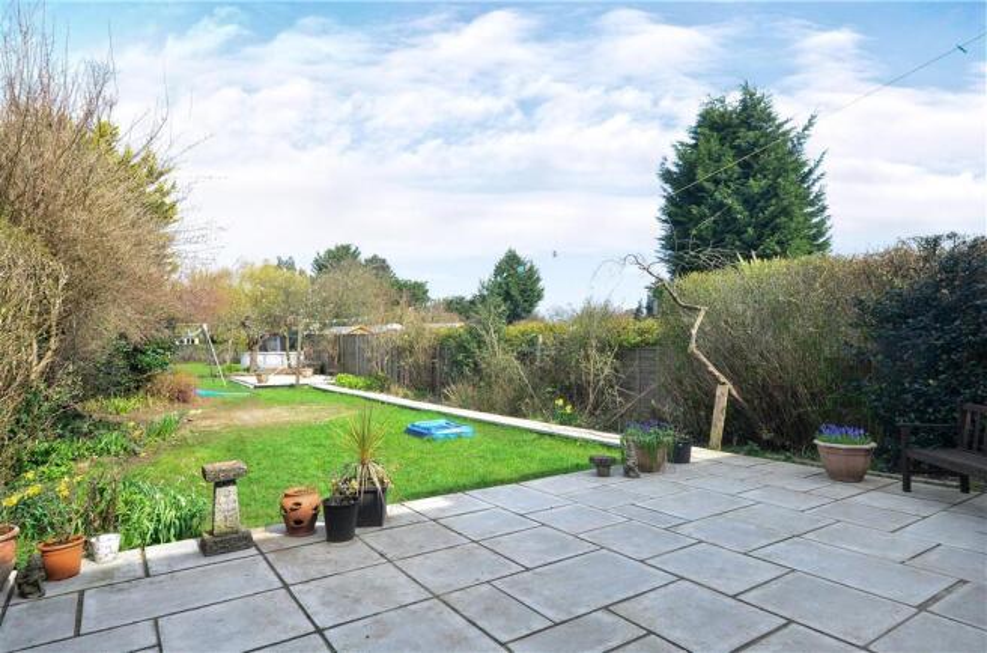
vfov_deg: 59.2
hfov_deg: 81.3
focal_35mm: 21
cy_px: 326
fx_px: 574
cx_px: 494
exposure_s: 1/50
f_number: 11
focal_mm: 14
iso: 200
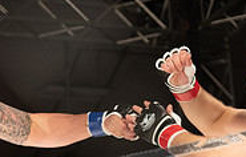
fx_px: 1221
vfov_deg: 7.3
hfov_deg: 11.4
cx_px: 21
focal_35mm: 181
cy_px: 170
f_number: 2.8
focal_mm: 50
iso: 1250
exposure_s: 1/1000
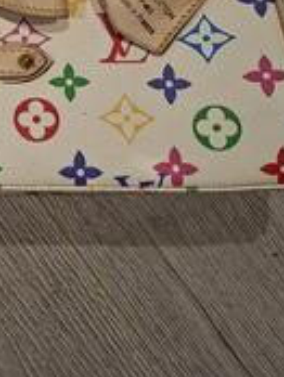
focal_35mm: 66
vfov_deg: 27.2
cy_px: -24
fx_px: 720
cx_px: -62
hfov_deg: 20.7
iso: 400
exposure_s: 1/33
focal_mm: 5.54
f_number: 1.8
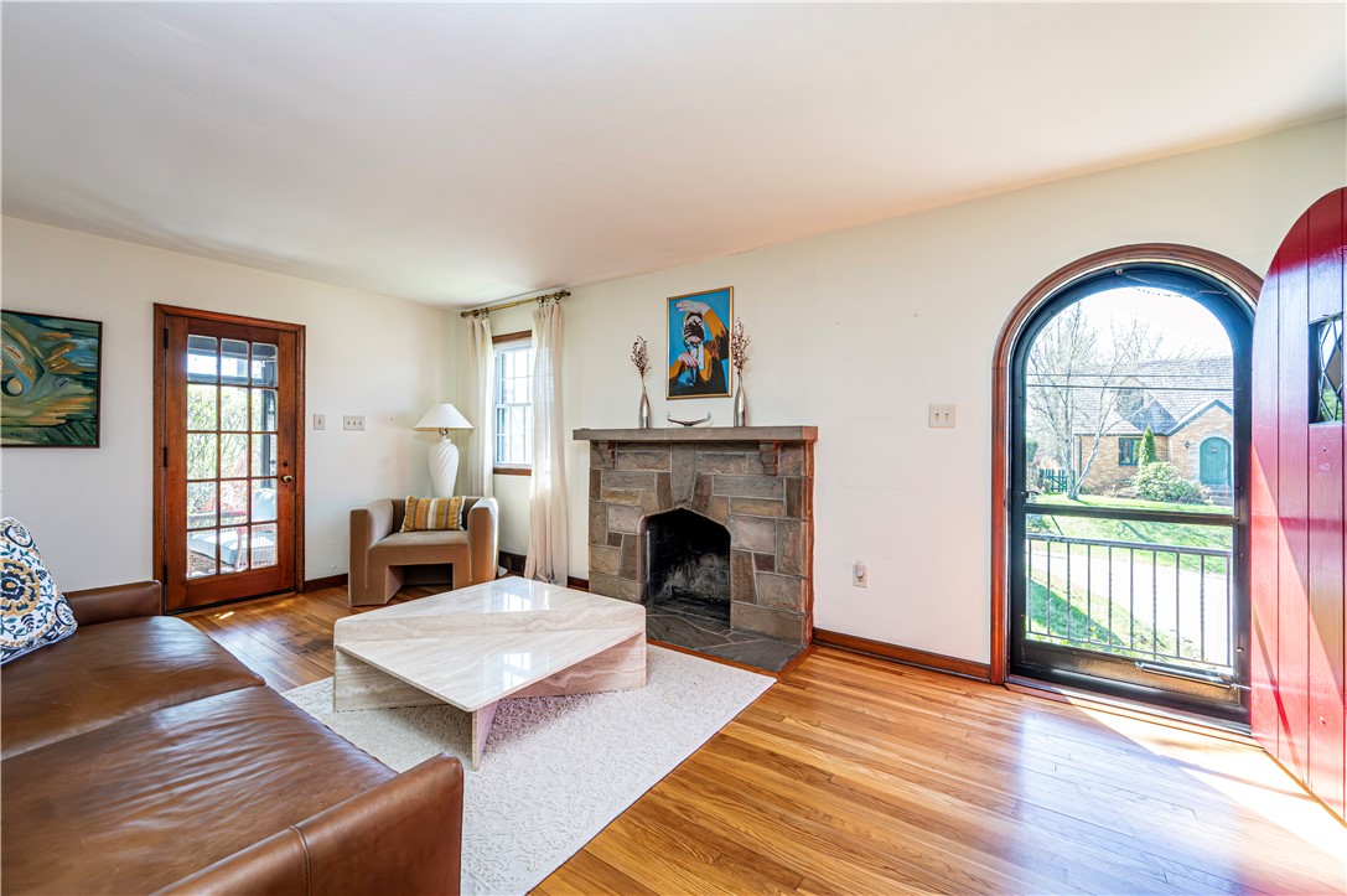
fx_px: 523
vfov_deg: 81.1
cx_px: 674
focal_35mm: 14
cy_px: 448
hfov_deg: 104.3
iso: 2500
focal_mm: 14
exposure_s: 1/200
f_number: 8
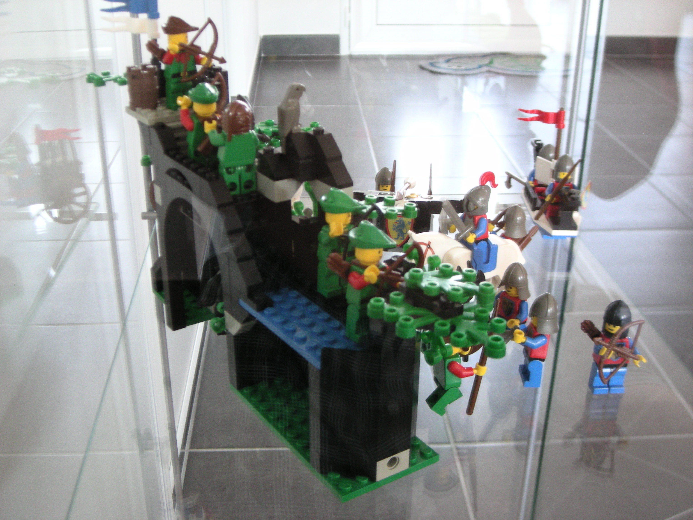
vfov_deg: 32.9
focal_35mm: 44
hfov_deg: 42.9
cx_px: 346
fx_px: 881
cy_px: 260
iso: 181
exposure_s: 1/7.9
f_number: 3.1
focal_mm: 7.1
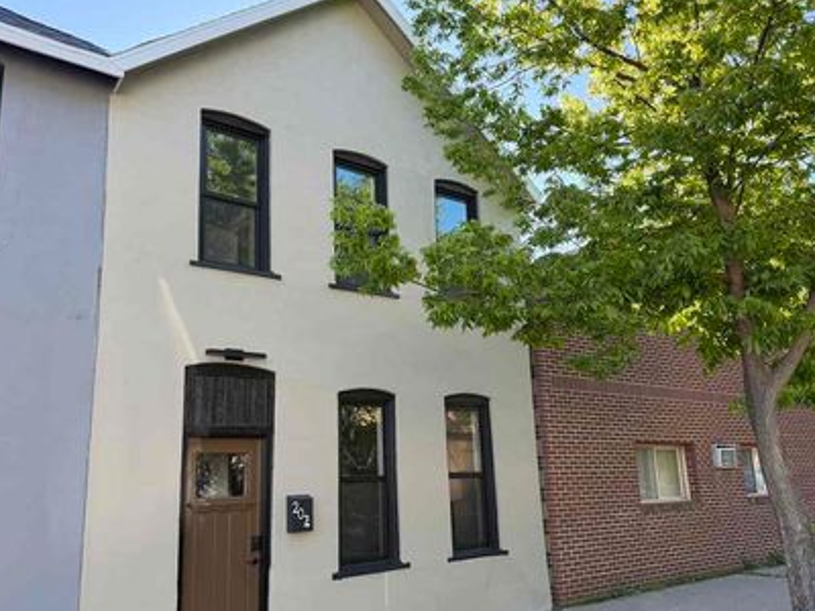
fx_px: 706
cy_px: 327
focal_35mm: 30
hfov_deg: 59.9
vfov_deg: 46.8
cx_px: 389
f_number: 1.78
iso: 100
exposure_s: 1/627
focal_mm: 6.76
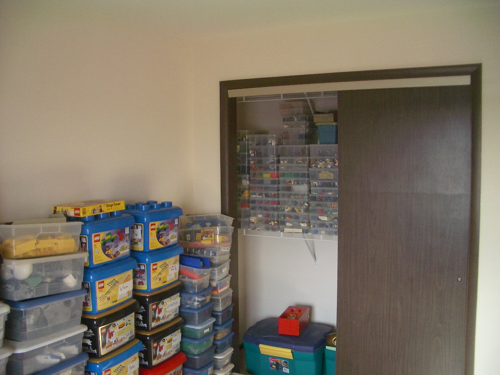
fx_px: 506
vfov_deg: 40.7
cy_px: 188
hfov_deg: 52.6
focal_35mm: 35
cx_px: 250
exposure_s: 1/50
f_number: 2.6
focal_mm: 5.8
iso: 100
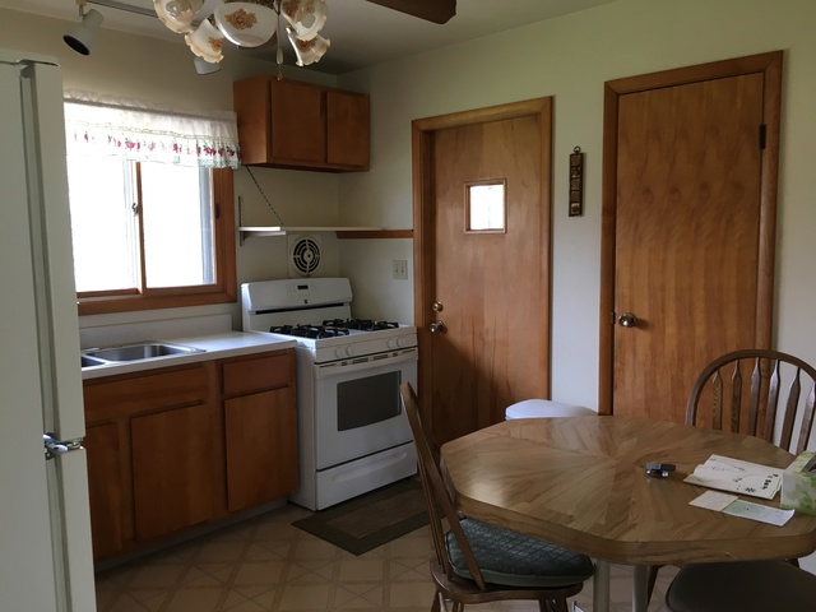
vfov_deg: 48.2
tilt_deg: -4.3
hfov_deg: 61.7
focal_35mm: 29
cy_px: 306
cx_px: 408
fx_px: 684
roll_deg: +0.9
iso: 50
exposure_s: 1/30
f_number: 2.2
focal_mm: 4.15
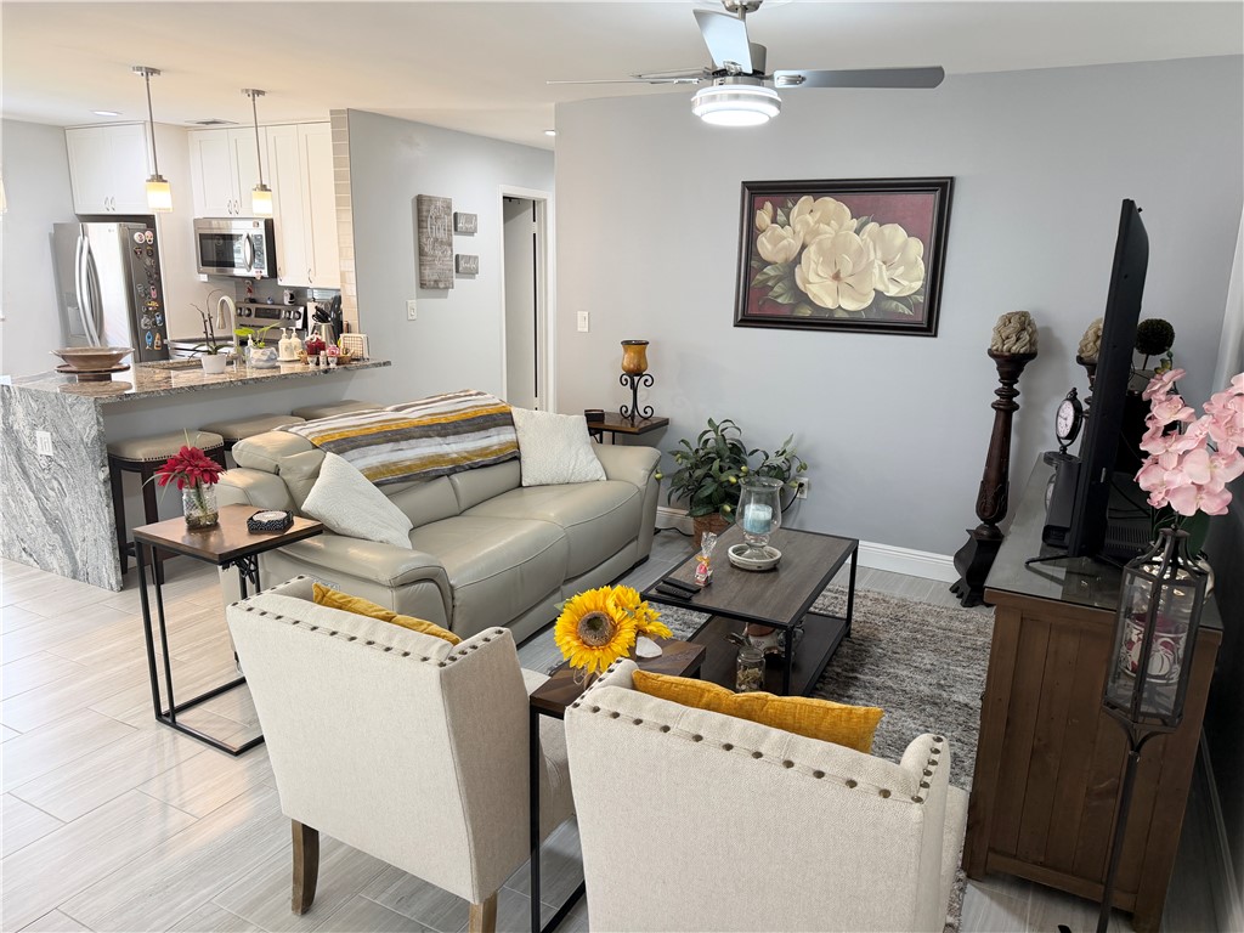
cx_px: 622
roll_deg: -1.1
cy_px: 466
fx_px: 862
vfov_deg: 56.8
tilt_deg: -13.6
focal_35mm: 24
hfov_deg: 71.6
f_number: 1.78
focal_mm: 6.76
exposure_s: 1/60
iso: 160
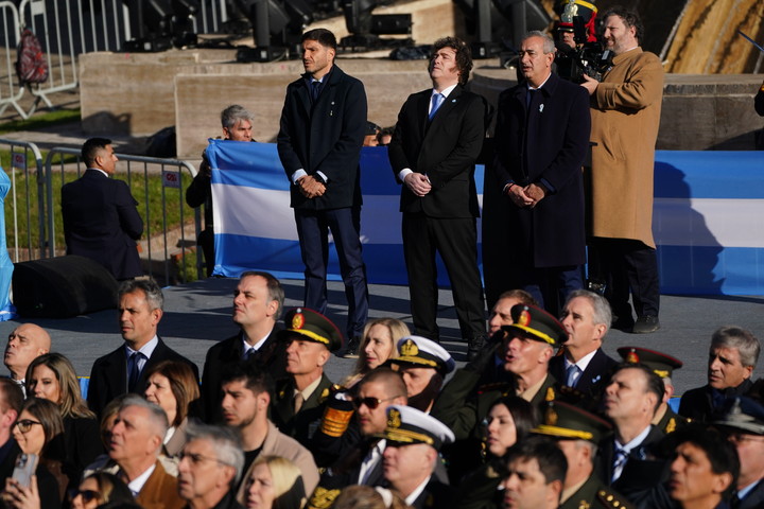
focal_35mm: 224
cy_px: 254
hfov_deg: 9.2
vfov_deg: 6.1
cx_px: 382
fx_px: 4753
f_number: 5.6
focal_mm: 224
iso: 400
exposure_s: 1/4000
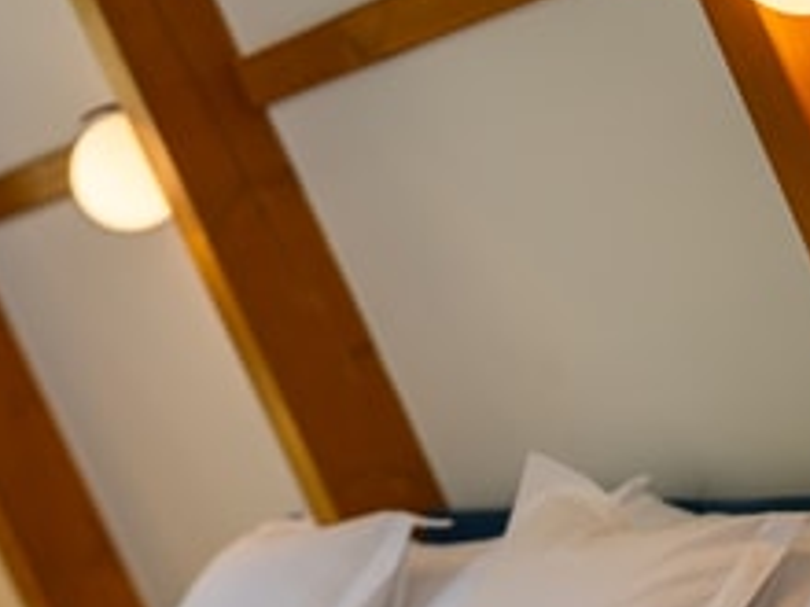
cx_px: 258
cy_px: 384
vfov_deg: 13.6
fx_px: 2551
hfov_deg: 18.0
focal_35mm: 109
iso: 100
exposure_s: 1/500
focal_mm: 50
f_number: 1.4
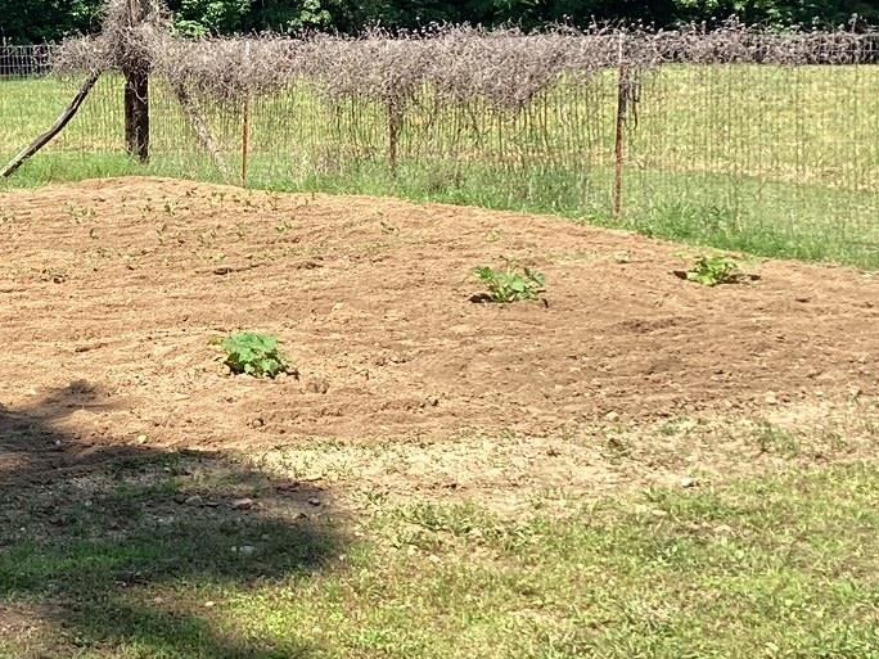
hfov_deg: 25.3
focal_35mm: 74
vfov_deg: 19.7
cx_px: 51
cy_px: 150
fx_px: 1879
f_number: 2.4
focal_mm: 3.3
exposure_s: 1/529
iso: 25
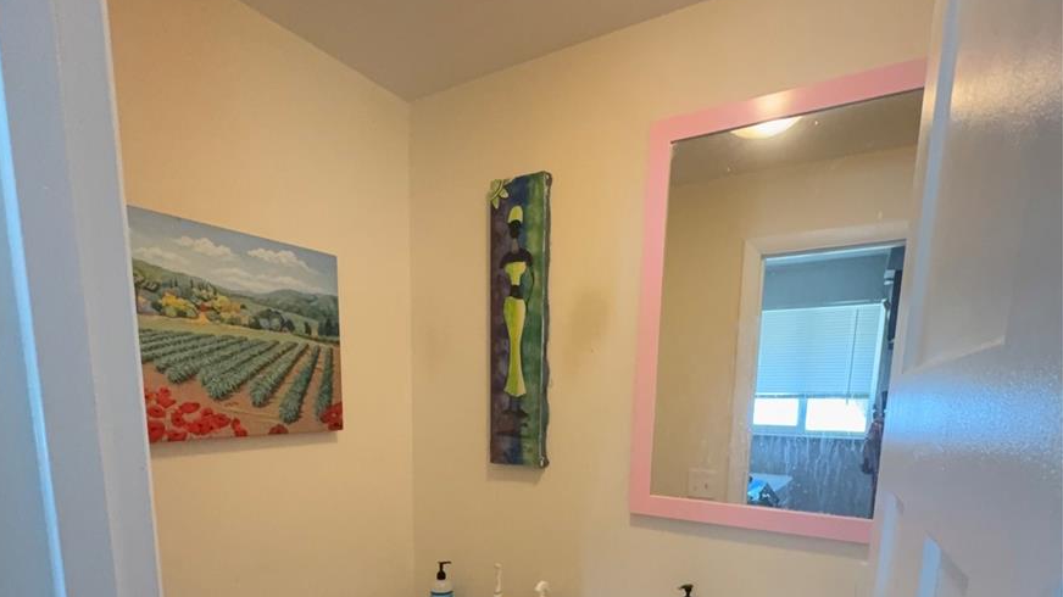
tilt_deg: -10.2
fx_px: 592
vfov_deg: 49.5
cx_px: 516
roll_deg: -1.3
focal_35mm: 21
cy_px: 501
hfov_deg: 83.8
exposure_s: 1/60
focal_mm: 2.22
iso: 640
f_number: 2.2
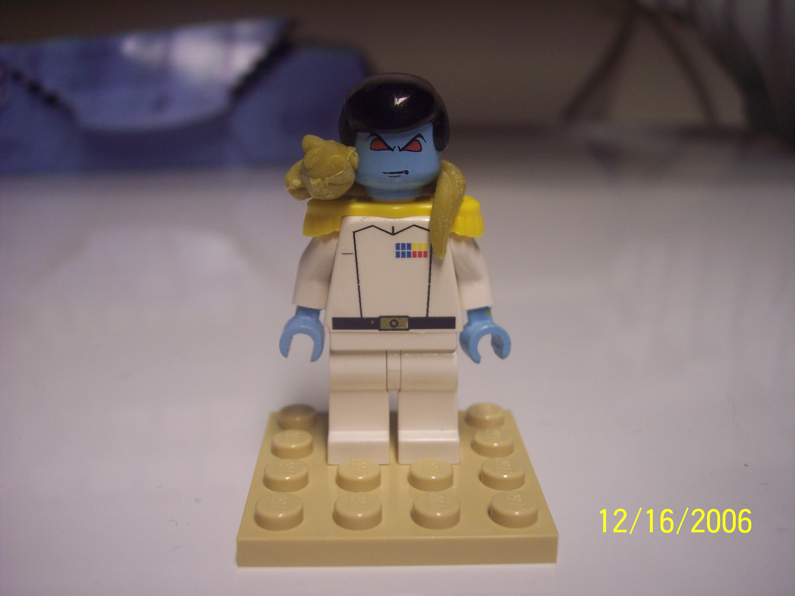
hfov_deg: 47.9
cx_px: 398
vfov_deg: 36.8
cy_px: 298
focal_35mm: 39
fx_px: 896
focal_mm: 8
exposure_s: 1/30
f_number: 3.4
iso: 140
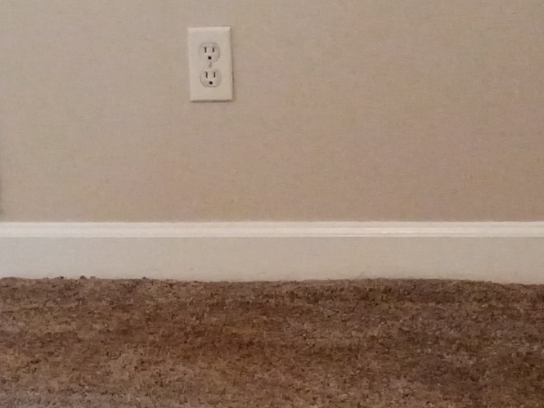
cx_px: 119
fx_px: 2106
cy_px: 851
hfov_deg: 14.6
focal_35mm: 134
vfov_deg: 10.1
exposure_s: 1/30
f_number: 1.8
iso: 1434
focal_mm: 4.27
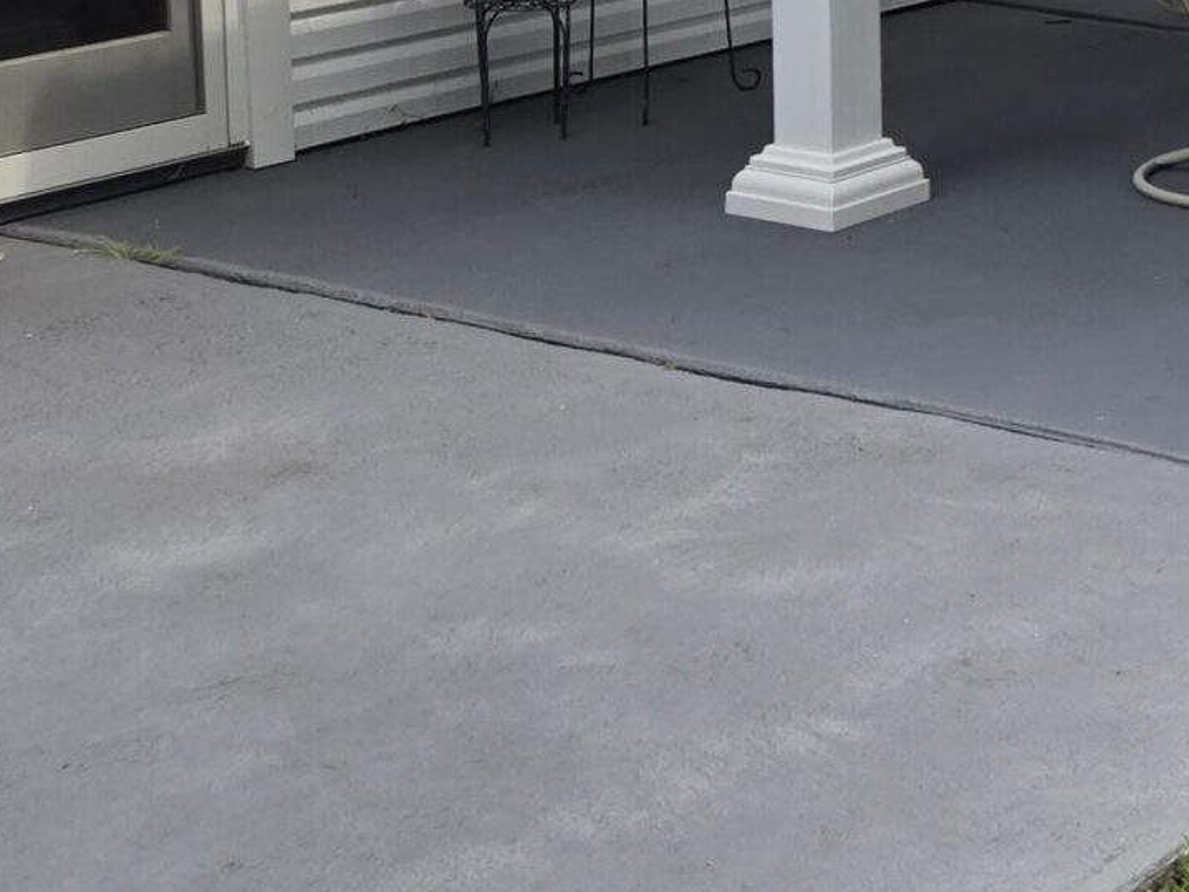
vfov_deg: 17.1
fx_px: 2818
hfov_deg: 20.3
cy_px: -202
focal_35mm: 82
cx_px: 1817
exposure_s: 1/1154
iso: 25
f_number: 1.8
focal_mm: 5.4
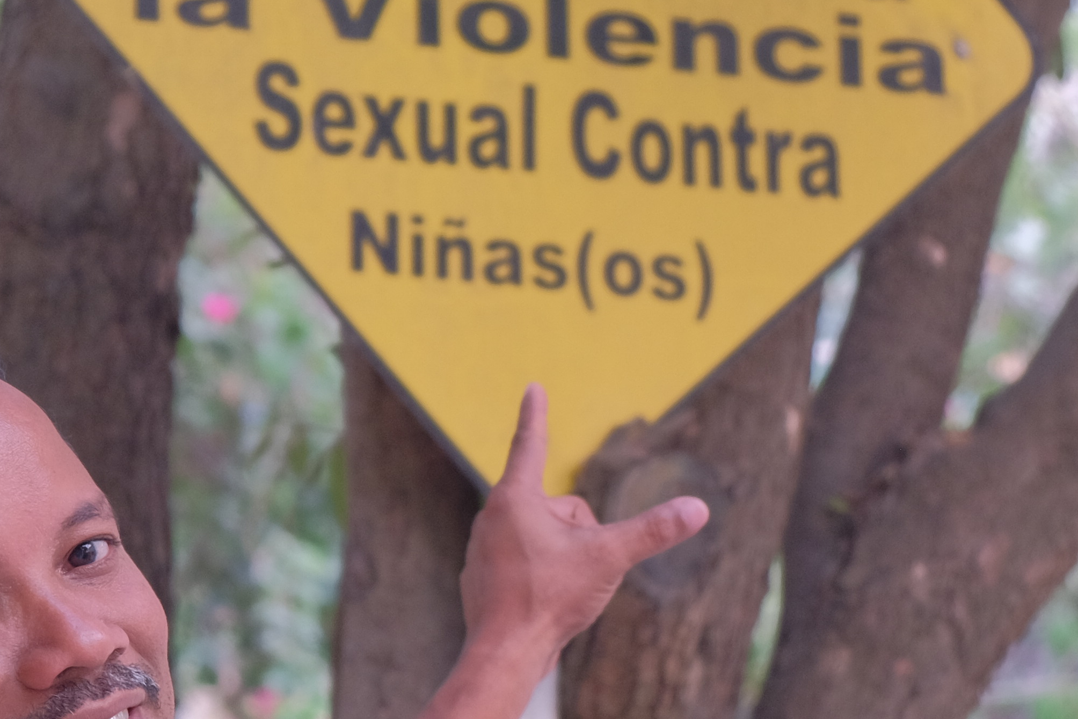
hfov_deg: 11.5
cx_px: 464
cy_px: 389
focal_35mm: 178
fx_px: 5330
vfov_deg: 7.7
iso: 800
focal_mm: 48.4
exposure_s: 1/12
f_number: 4
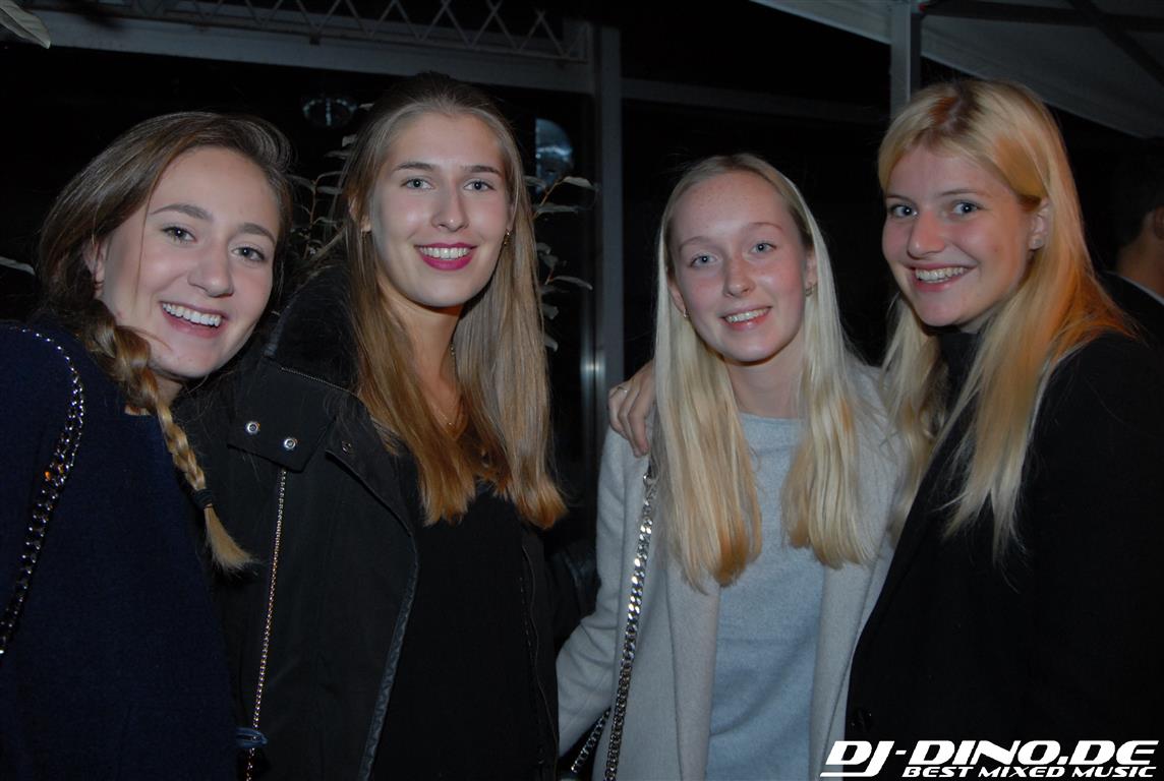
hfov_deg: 53.0
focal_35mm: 36
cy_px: 390
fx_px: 1166
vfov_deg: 37.0
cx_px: 582
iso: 400
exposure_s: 1/50
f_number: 5.6
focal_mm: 24
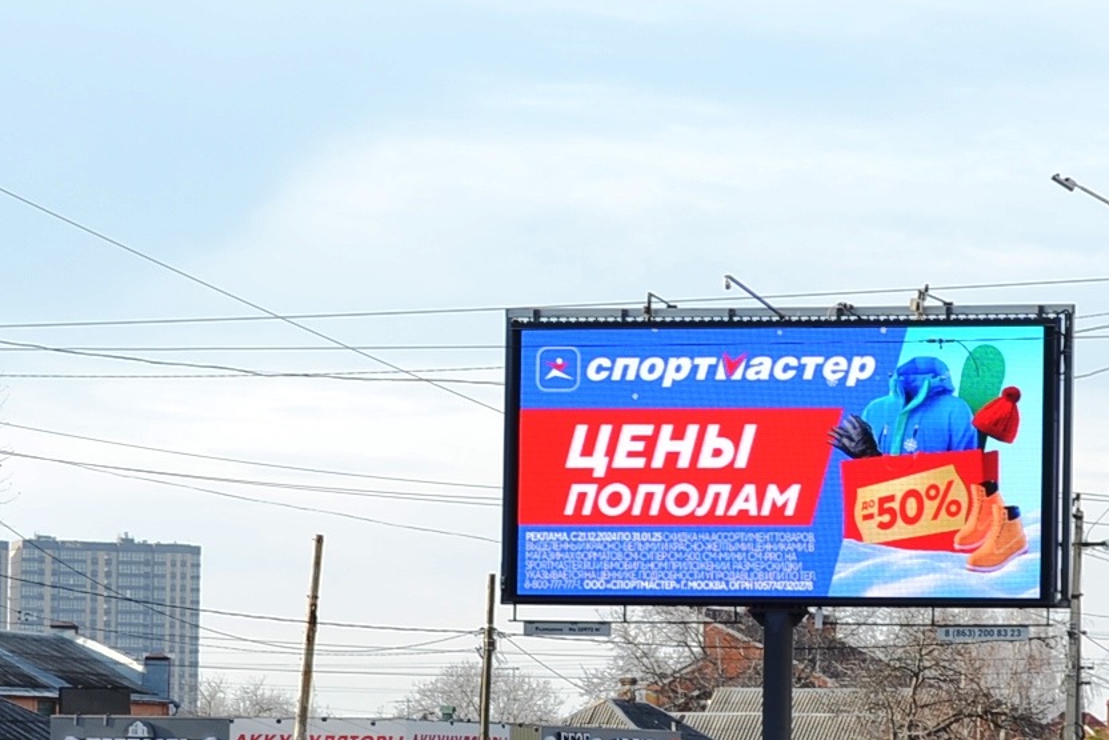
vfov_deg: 9.4
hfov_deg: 14.1
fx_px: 4479
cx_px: 769
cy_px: 600
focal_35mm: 145
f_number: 5.6
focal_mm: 35
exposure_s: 1/160
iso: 100
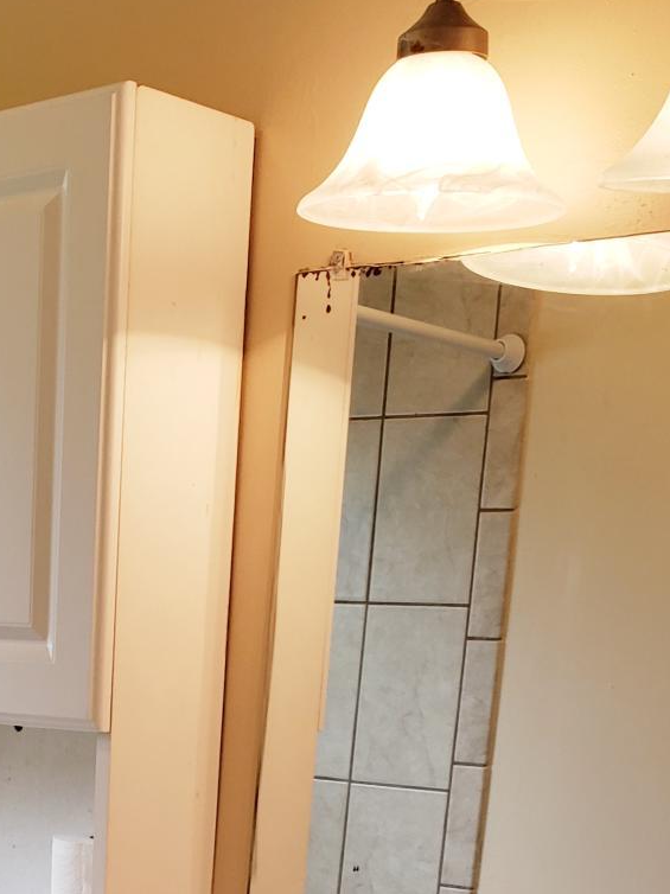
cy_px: 1097
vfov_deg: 25.1
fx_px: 1782
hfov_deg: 21.0
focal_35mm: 69
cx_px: 100
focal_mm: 4.3
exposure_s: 1/60
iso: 80
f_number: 2.4
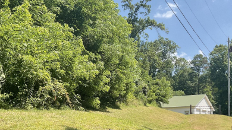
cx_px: 112
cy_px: 107
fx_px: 332
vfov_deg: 21.9
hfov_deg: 38.5
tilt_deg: +1.5
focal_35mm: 54
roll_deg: +1.3
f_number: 1.8
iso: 16
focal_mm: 3
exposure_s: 1/816
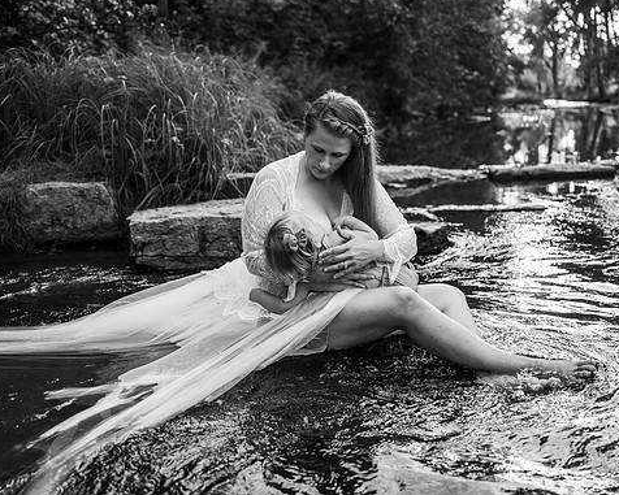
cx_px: 317
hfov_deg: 45.8
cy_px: 245
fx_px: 733
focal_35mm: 40
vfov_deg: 37.3
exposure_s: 1/1000
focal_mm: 35
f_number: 2.8
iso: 500
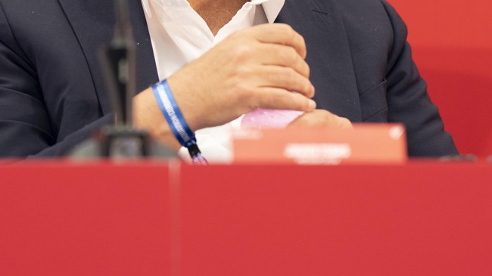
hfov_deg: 5.6
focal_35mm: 387
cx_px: 246
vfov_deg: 3.1
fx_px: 5047
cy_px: -24
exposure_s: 1/400
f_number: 3.2
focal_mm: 200
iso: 800
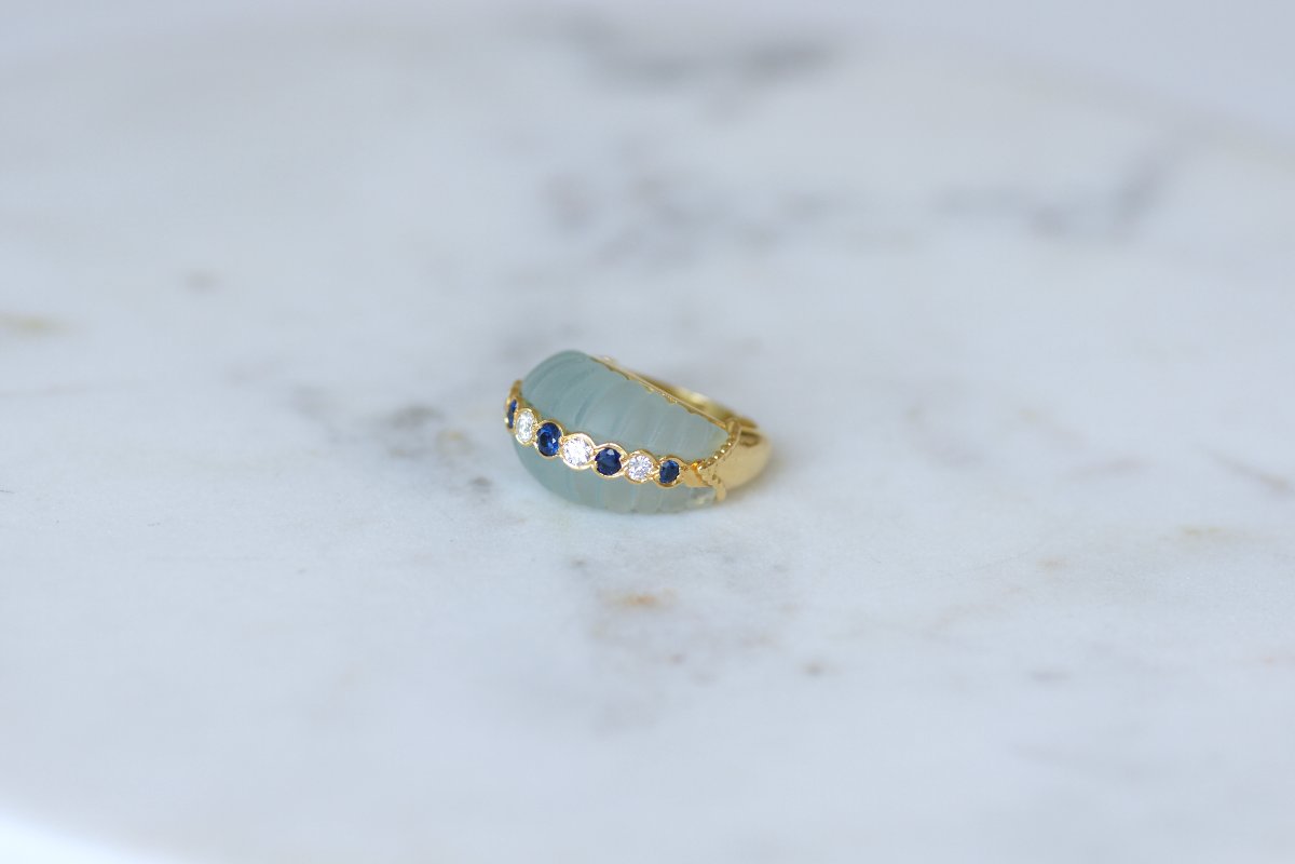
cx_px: 648
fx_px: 3777
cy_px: 432
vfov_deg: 13.0
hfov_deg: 19.5
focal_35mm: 105
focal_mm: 70
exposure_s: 1/125
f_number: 3.2
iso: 200
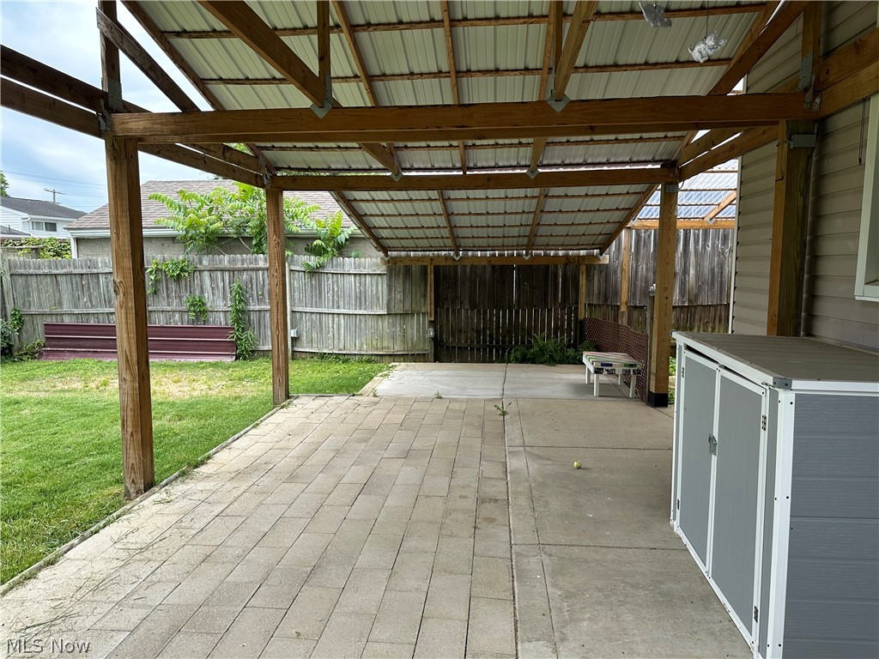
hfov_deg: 71.6
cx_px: 440
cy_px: 330
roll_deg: +0.1
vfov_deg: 56.8
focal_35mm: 24
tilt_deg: -7.0
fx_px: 609
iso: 80
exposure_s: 1/1083
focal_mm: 6.86
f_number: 1.78
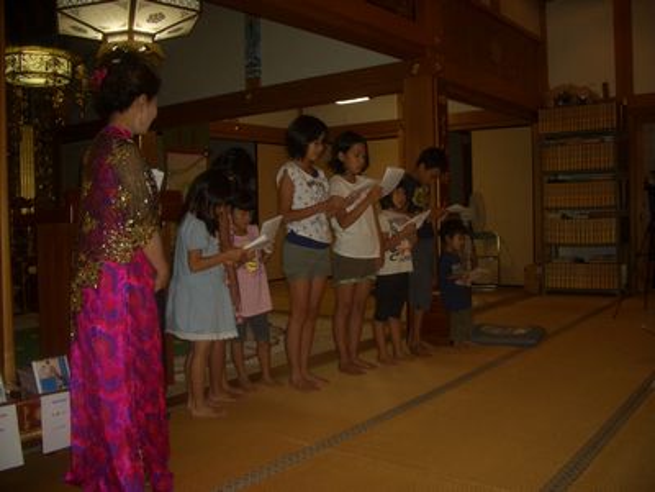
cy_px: 246
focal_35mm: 35
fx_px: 662
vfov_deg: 40.7
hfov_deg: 52.6
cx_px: 328
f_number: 2.6
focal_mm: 5.8
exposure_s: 1/60
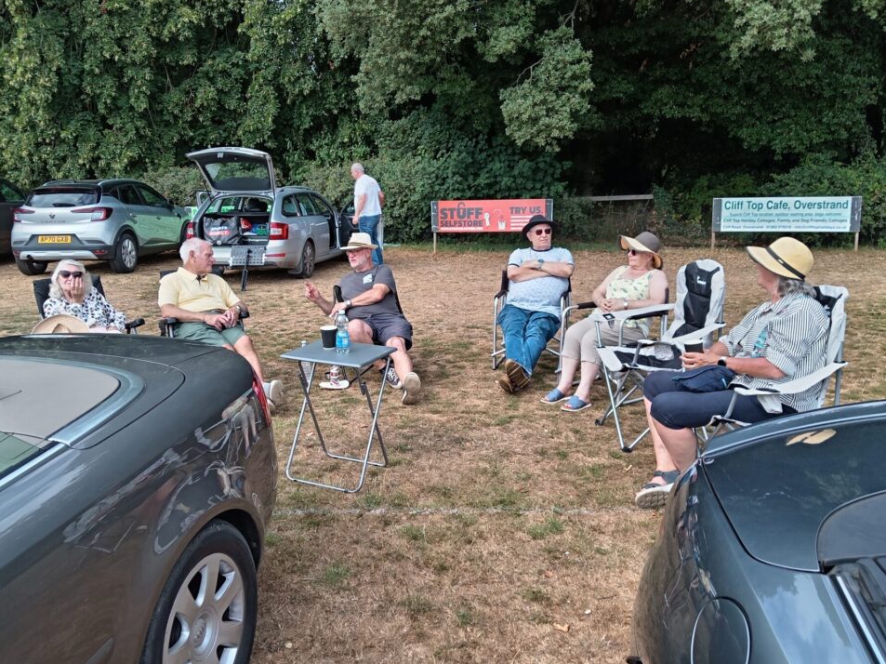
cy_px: 328
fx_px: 742
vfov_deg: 48.2
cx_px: 445
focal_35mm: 29
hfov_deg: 61.7
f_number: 1.8
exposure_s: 1/215
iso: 100
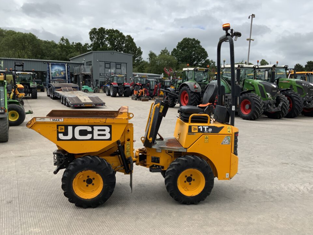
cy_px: 118
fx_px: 280
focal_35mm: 31
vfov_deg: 45.4
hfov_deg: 58.4
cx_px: 161
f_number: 1.8
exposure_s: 1/2320
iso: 16
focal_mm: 3
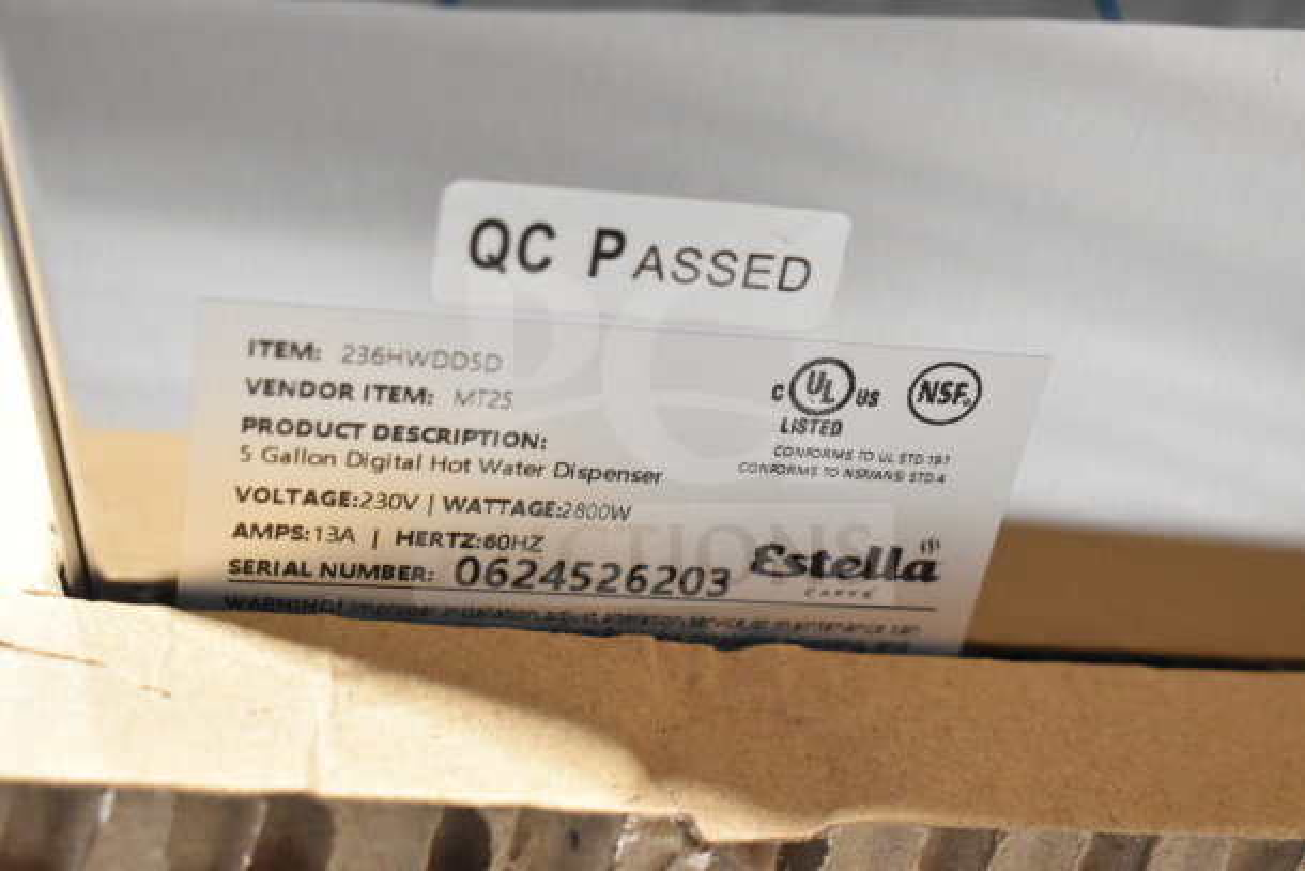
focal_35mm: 63
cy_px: 436
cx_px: 652
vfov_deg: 21.6
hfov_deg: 31.9
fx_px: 2284
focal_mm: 42
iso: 4500
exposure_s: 1/60
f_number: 5
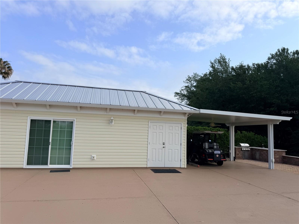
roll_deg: -1.8
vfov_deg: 56.8
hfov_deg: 71.6
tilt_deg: +6.9
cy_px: 112
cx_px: 150
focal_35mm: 24
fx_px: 207
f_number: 1.78
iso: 80
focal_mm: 6.76
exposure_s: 1/4673
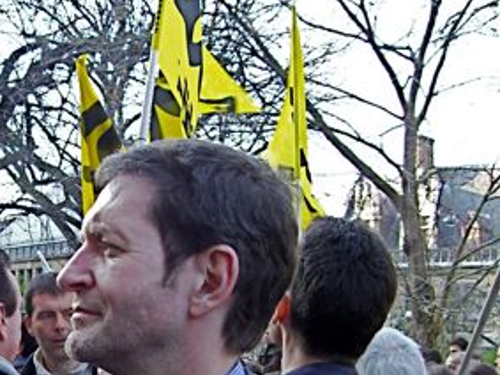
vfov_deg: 17.0
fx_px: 1242
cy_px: 294
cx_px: 71
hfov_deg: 22.3
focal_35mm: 86
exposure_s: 1/125
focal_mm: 6.2
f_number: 2.7
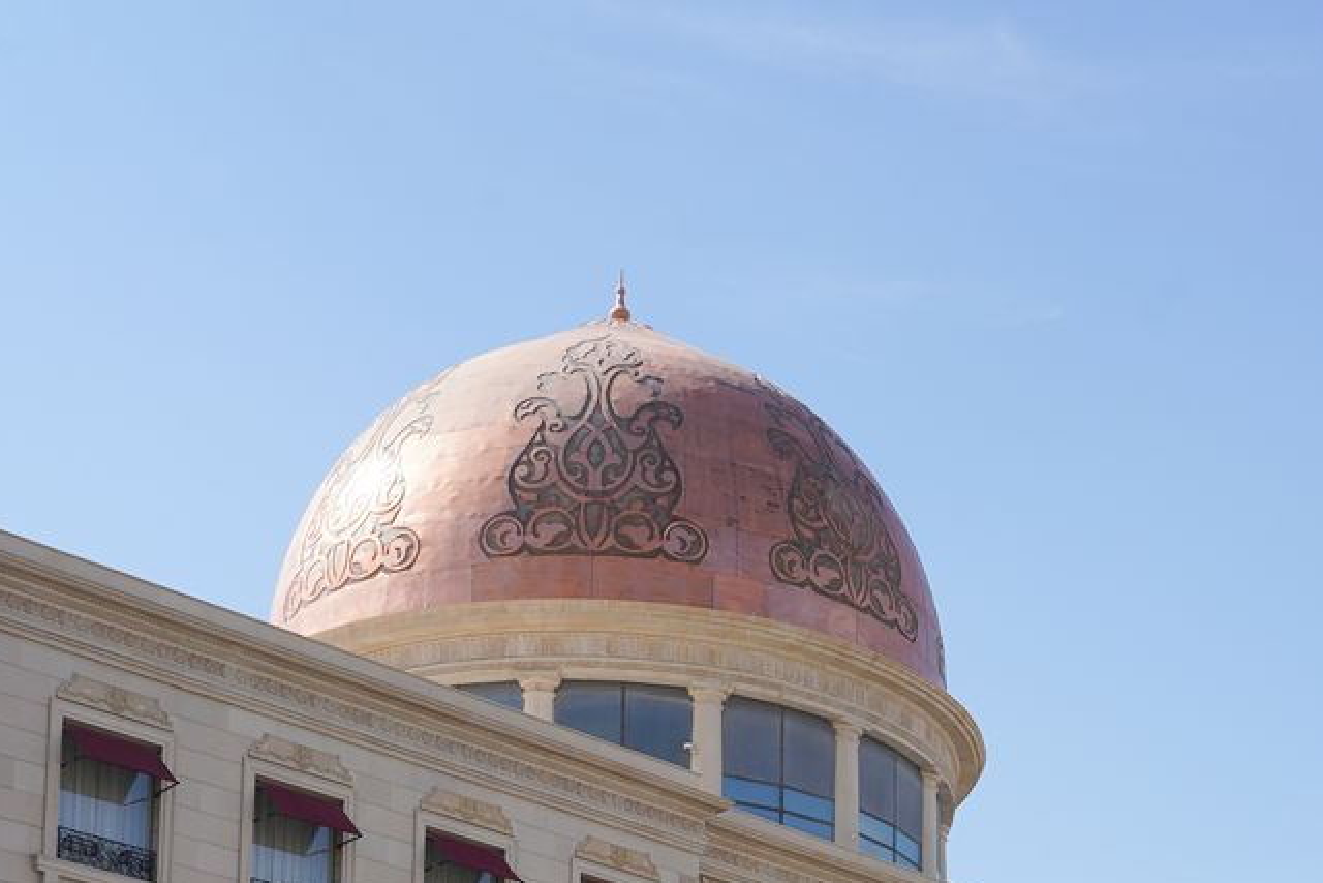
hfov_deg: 26.6
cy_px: 1346
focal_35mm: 75
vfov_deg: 16.5
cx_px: 1001
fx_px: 2757
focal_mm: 24
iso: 100
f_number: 14
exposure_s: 1/100
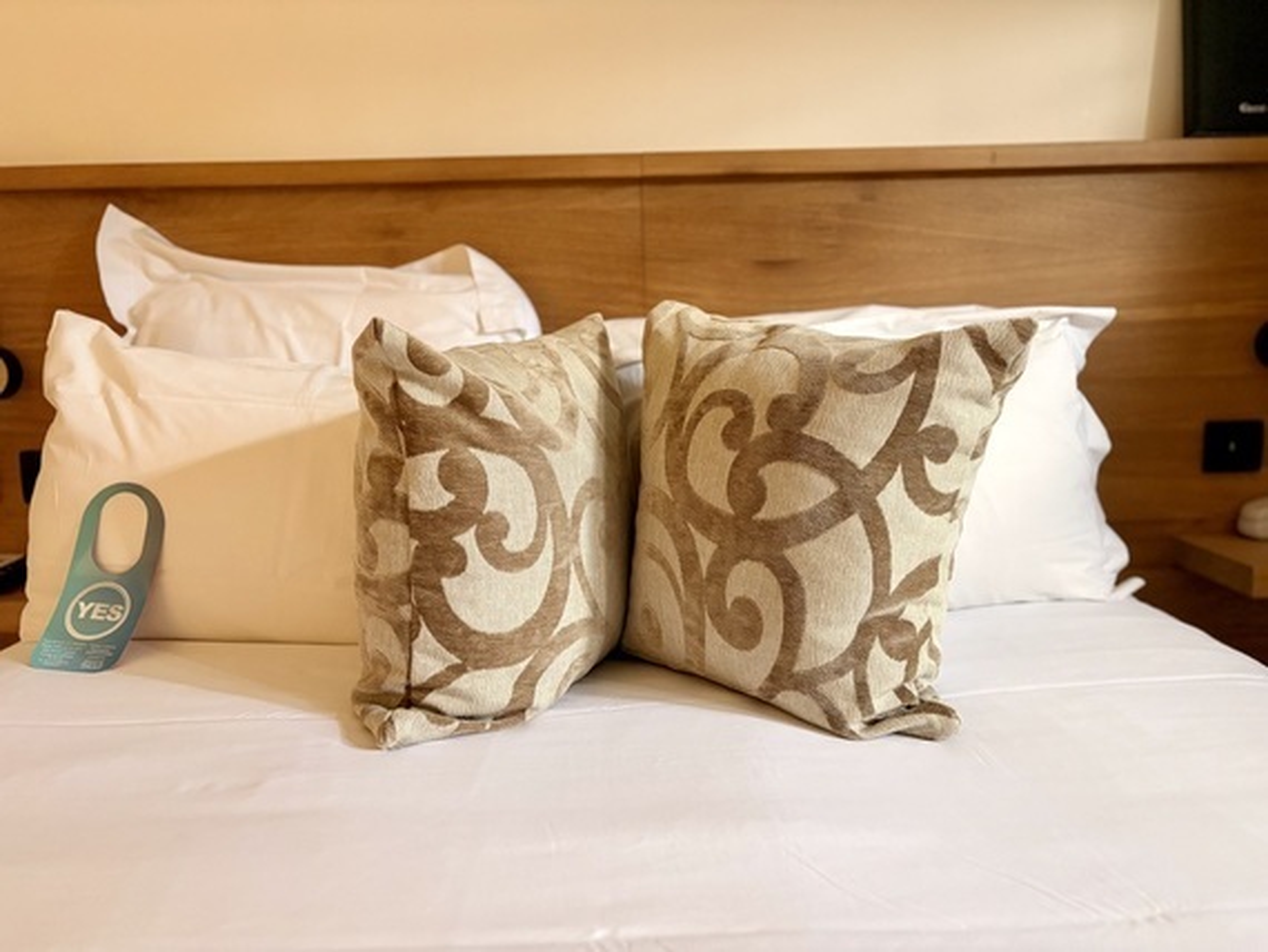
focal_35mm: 26
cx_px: 634
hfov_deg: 67.3
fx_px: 953
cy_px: 476
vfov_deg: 53.1
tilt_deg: -7.9
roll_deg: +1.9
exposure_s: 1/50
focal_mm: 5.96
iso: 250
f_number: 1.6
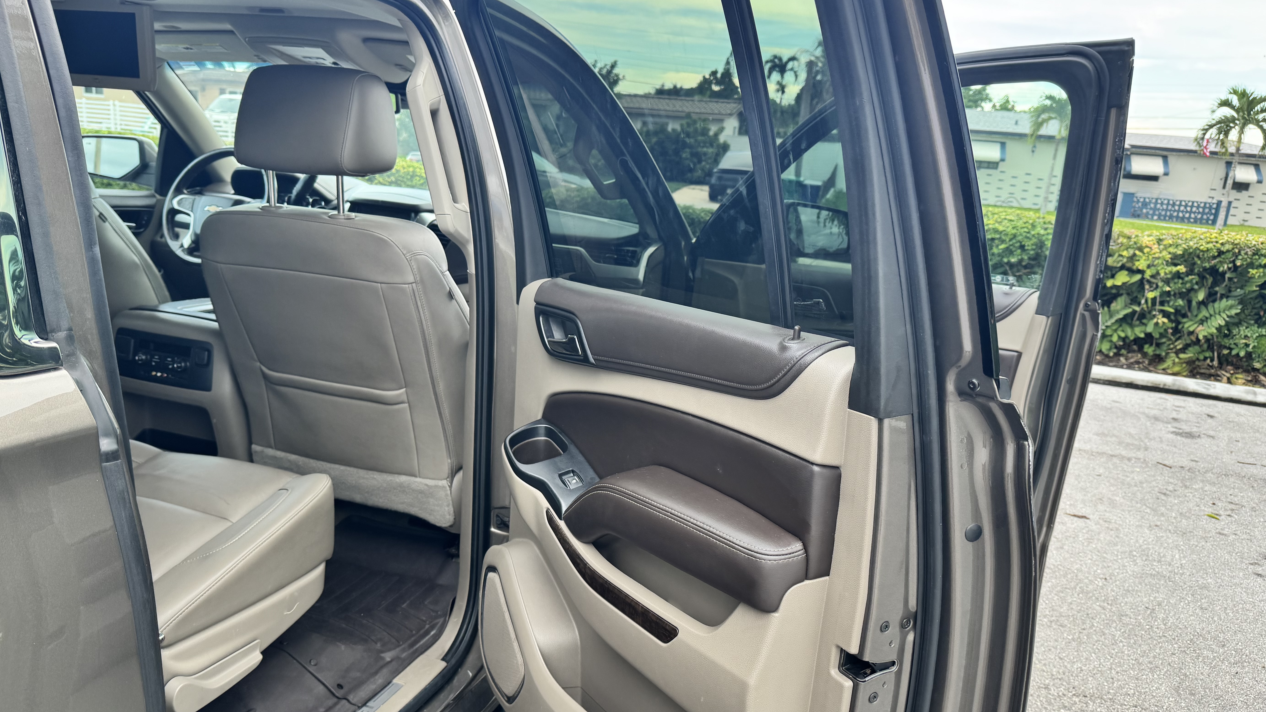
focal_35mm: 27
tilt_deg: -17.3
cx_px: 624
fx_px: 906
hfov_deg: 69.9
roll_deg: -5.9
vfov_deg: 42.8
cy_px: 406
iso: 80
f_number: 1.78
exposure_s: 1/121
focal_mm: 6.76
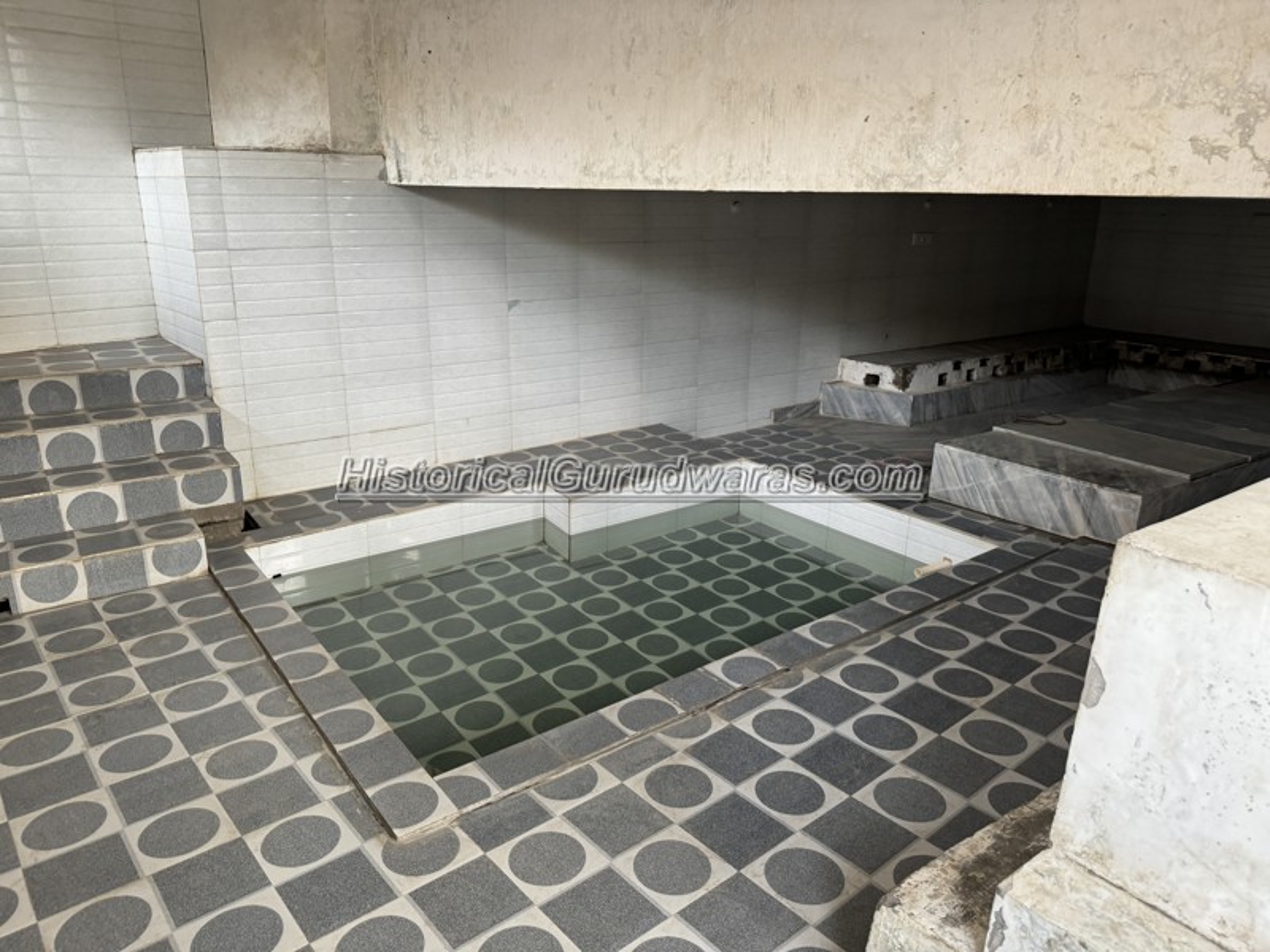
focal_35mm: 24
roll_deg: -0.3
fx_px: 881
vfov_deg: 56.8
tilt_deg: -16.7
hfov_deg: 71.6
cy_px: 476
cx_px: 635
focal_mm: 6.86
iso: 200
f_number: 1.78
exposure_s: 1/121
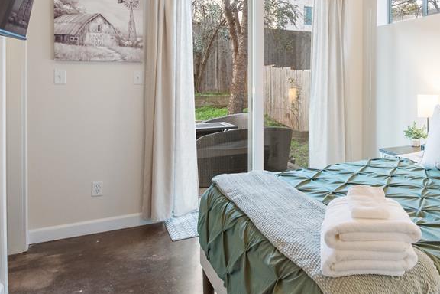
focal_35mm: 32
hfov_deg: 54.2
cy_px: 88
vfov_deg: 40.4
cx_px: 360
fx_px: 391
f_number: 8
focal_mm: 18
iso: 400
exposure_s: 1/8
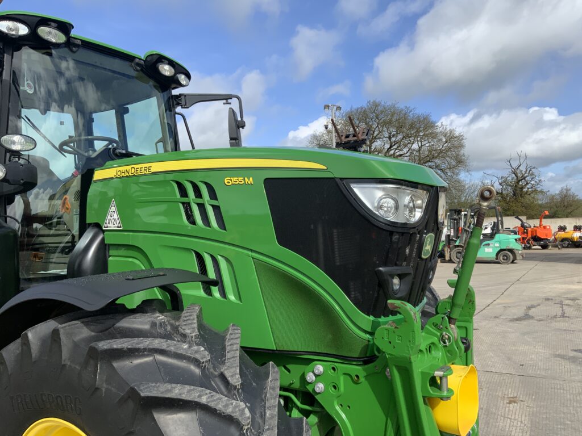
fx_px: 488
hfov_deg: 61.7
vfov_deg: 48.2
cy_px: 218
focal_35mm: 29
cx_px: 291
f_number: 1.8
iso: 16
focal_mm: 3
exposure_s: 1/1577
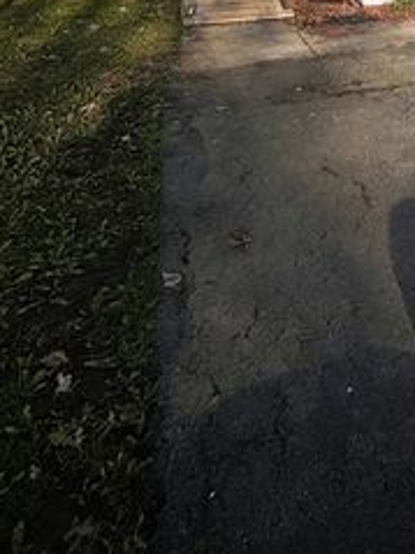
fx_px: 624
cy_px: -110
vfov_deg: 36.8
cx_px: 536
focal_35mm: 39
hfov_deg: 29.7
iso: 40
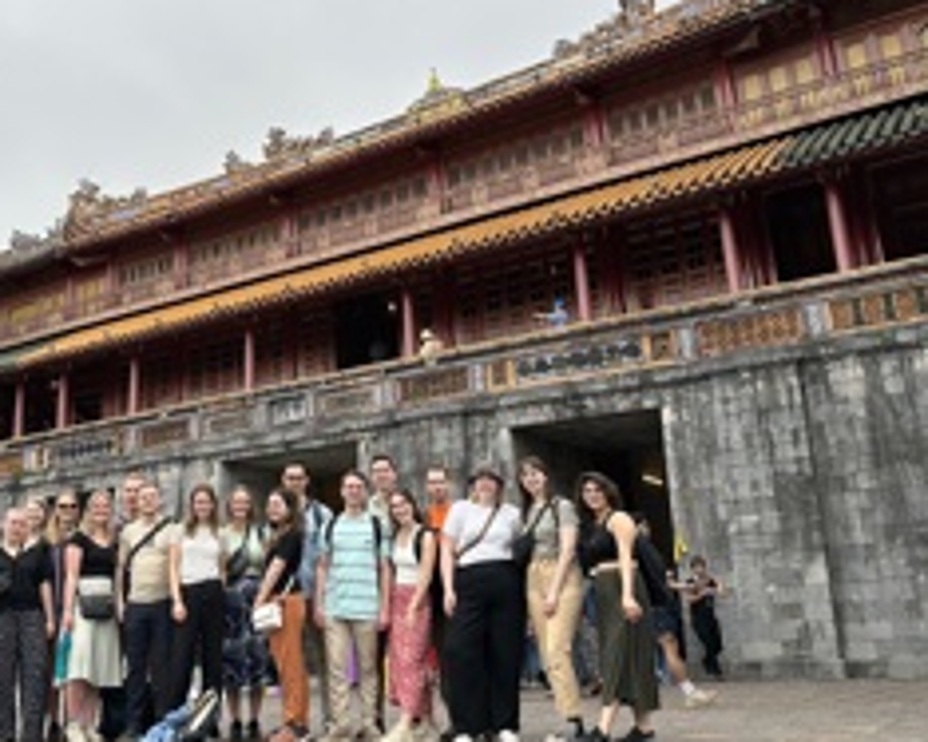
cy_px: 313
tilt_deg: +16.8
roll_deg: +1.4
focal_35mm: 40
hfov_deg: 44.7
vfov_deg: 37.2
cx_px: 262
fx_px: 1098
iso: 80
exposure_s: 1/1692
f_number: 1.78
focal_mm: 6.86
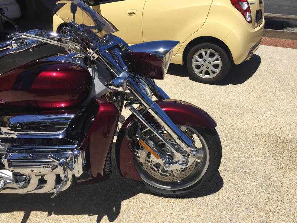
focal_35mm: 29
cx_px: 148
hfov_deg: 61.7
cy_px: 112
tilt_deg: -27.9
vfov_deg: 48.2
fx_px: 249
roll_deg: +0.2
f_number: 2.2
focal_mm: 4.15
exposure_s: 1/2825
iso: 32
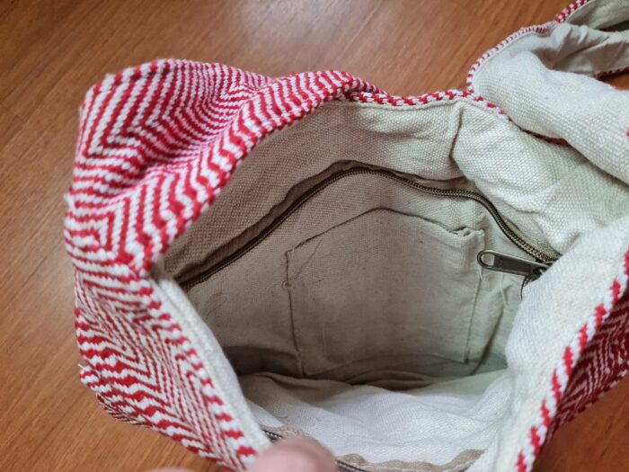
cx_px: 314
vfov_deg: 53.1
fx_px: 472
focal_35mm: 26
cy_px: 236
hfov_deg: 67.3
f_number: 1.8
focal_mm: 5.4
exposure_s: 1/120
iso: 320
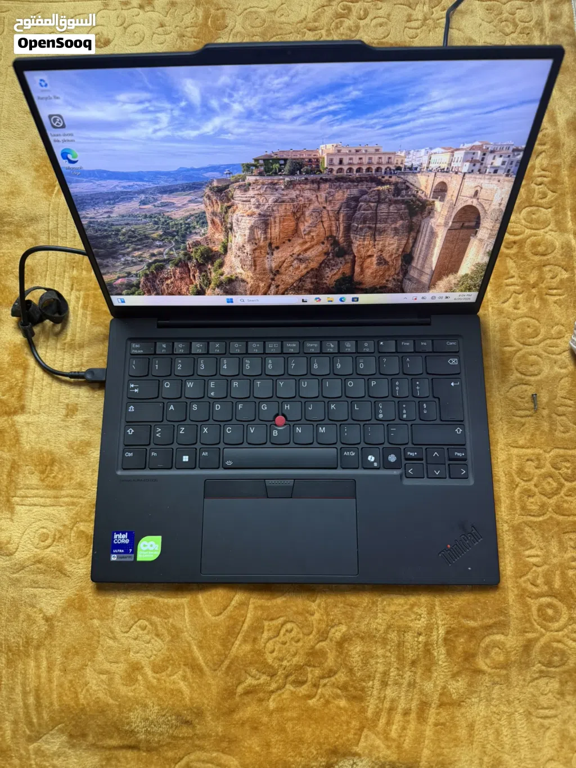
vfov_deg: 71.6
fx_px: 532
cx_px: 288
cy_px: 384
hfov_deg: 56.8
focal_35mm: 24
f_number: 1.78
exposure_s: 1/60
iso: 400
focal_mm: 6.76
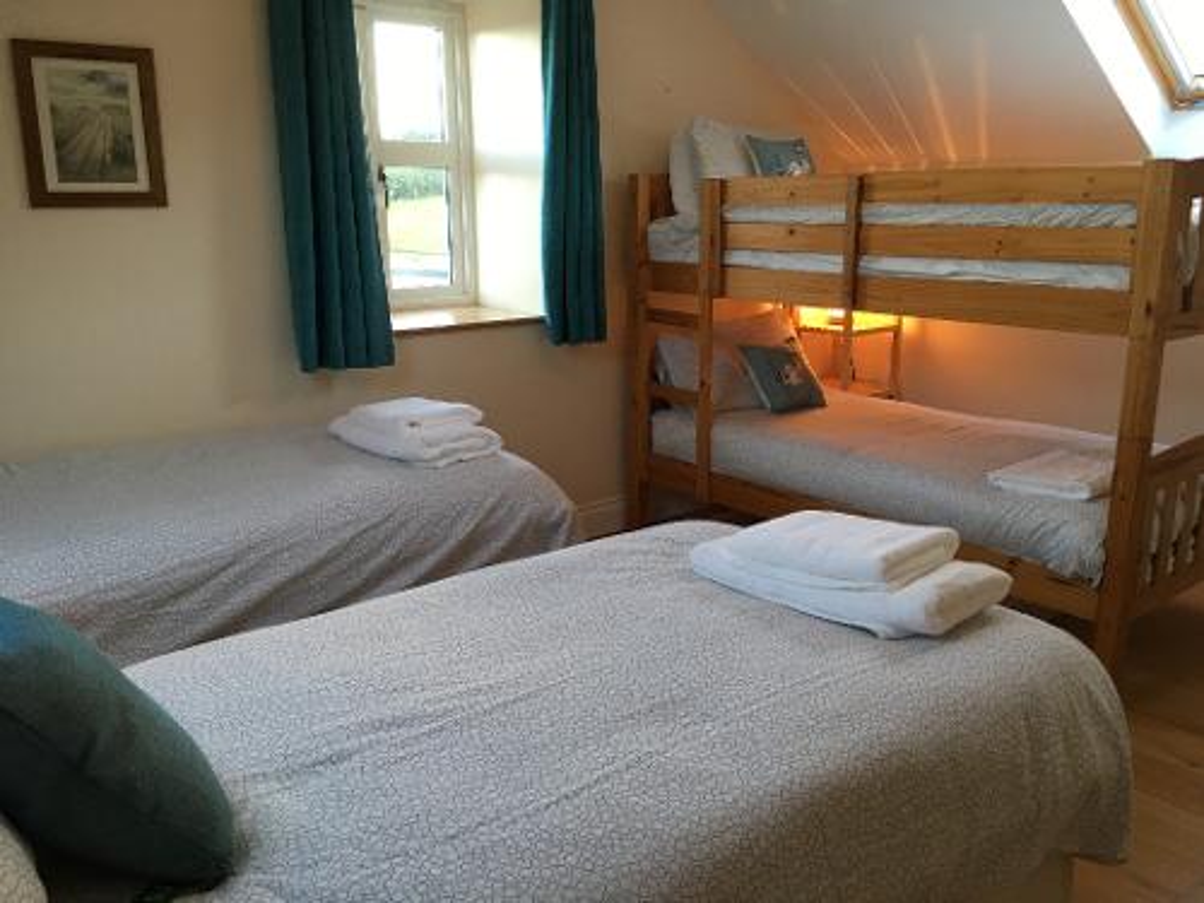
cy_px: 452
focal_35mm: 29
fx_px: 1009
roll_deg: +0.3
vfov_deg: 48.2
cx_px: 602
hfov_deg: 61.7
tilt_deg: -14.0
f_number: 2.2
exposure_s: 1/33
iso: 100
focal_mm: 4.15
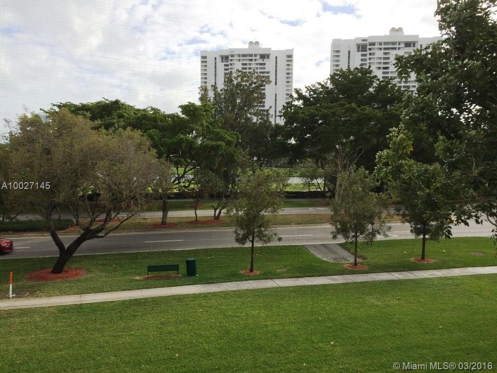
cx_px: 248
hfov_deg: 61.7
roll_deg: +0.2
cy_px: 186
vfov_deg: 48.2
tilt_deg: -4.6
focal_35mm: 29
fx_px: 416
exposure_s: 1/1026
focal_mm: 4.15
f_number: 2.2
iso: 32
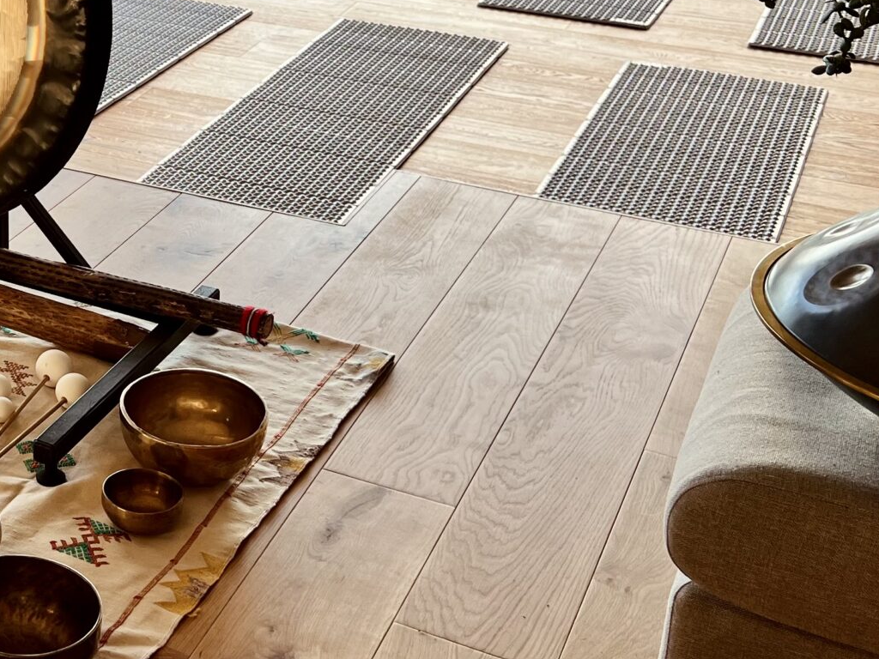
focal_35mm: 65
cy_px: 124
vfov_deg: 22.3
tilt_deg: -21.2
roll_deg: +1.9
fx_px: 1651
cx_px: -125
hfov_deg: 27.0
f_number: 1.5
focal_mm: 5.7
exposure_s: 1/132
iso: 32
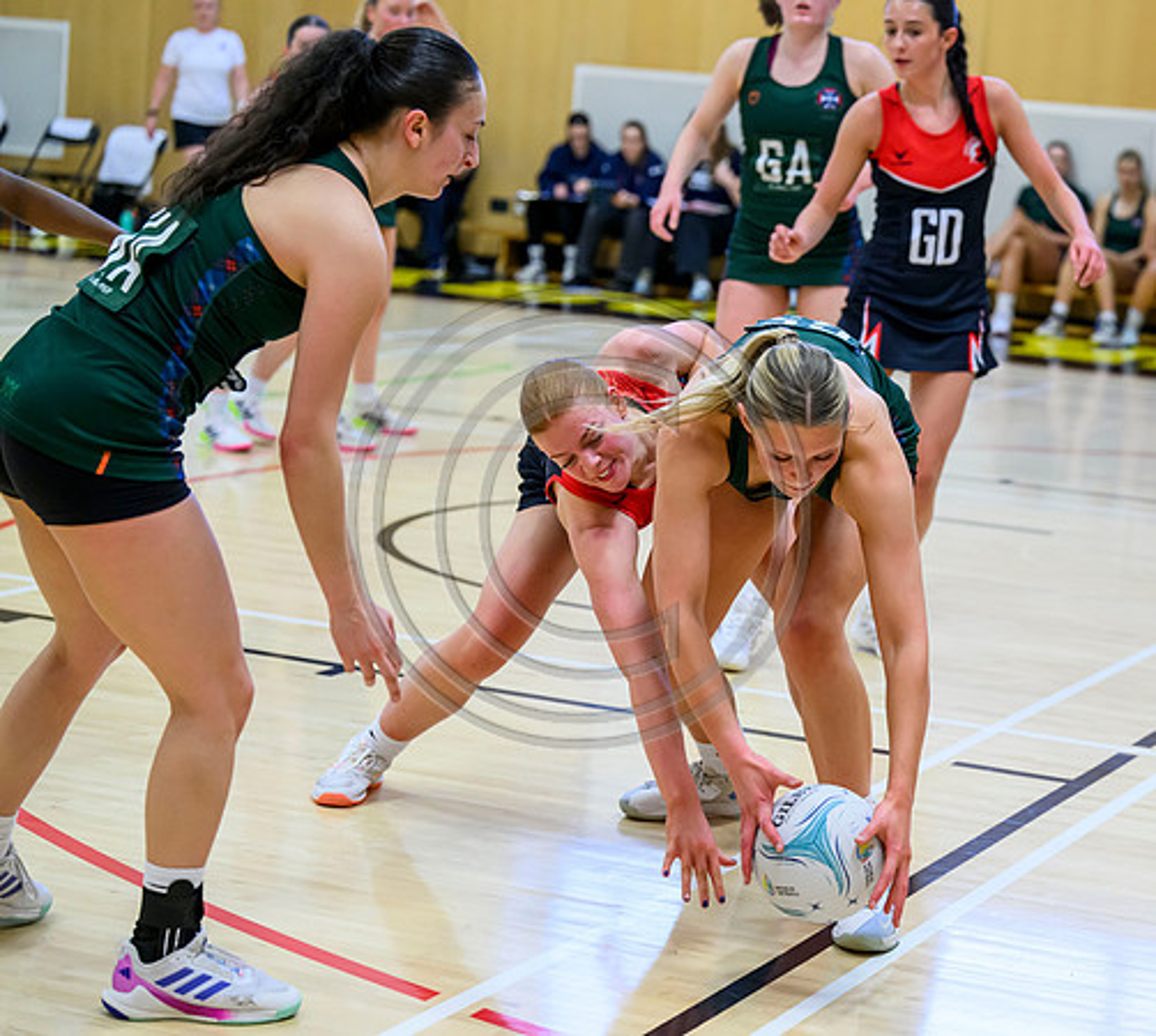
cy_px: 518
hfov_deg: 20.2
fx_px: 3238
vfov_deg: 18.2
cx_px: 777
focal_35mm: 90
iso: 4000
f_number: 3.2
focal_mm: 75
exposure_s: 1/1000
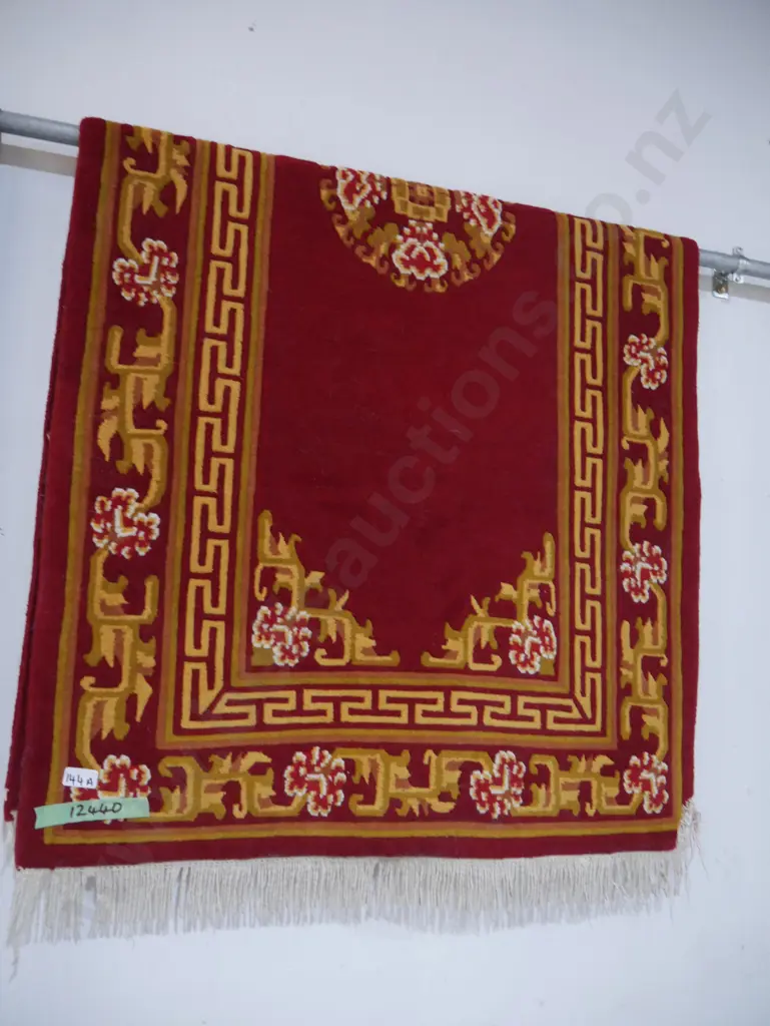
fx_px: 830
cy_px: 513
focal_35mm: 28
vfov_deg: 63.4
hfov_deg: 49.8
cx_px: 385
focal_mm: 14
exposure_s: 1/60
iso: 1250
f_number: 3.5
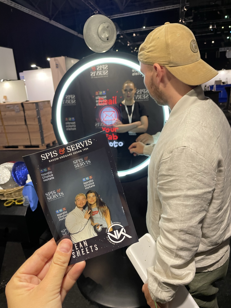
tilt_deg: -13.2
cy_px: 154
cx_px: 116
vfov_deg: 67.3
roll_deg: +5.4
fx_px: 231
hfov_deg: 53.1
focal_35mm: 26
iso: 160
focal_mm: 4.2
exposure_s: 1/50
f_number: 1.6
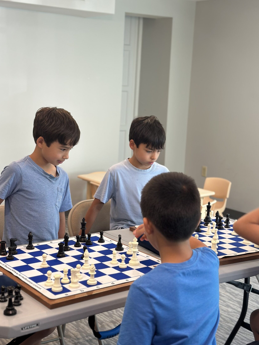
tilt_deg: -8.9
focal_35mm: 56
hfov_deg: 26.1
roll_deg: -3.0
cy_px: 171
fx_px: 559
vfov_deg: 34.3
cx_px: 112
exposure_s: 1/60
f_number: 1.78
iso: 80
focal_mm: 6.86
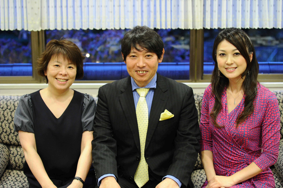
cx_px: 142
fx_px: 550
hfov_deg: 28.9
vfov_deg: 19.4
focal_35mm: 70
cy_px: 94
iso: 6400
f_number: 3.2
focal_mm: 70
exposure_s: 1/100
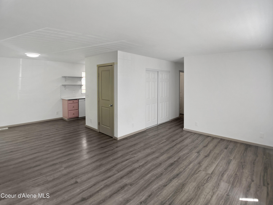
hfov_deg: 67.3
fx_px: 205
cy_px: 102
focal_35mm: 26
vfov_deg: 53.1
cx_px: 136
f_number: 1.5
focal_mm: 5.7
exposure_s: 1/120
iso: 40
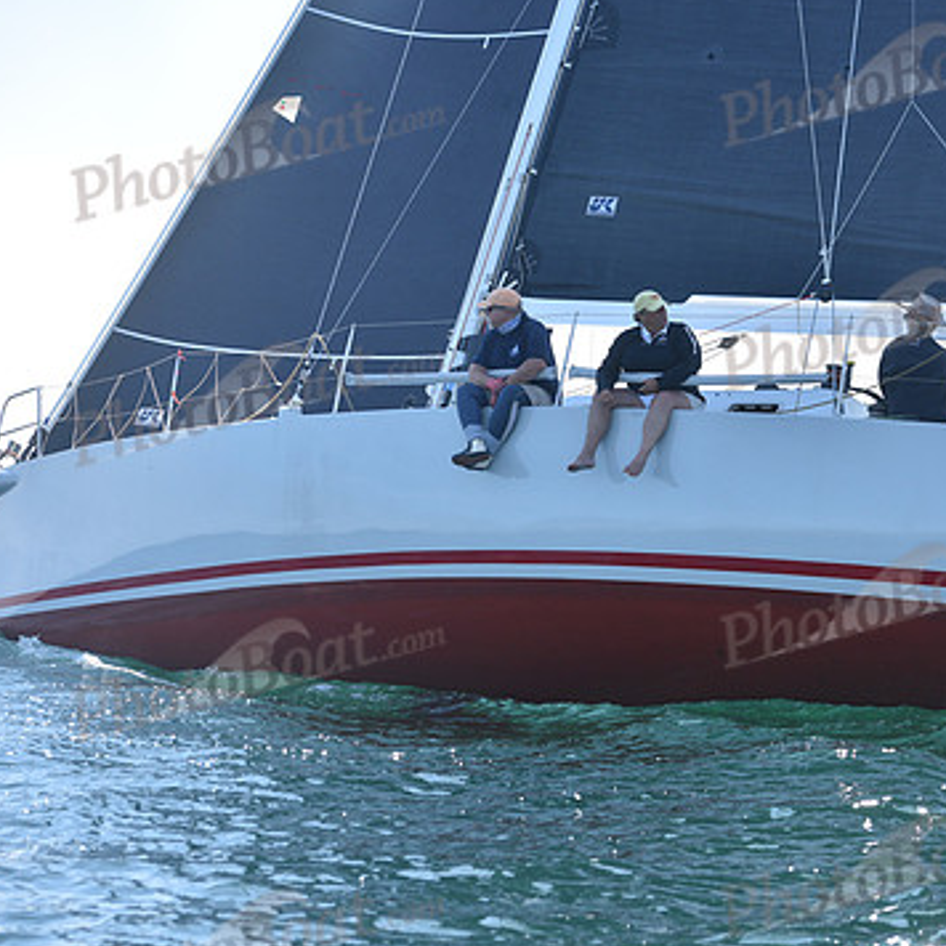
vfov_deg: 17.9
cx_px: 585
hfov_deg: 17.9
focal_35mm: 97
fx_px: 2999
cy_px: 498
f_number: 4.5
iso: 320
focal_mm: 70
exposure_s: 1/1600
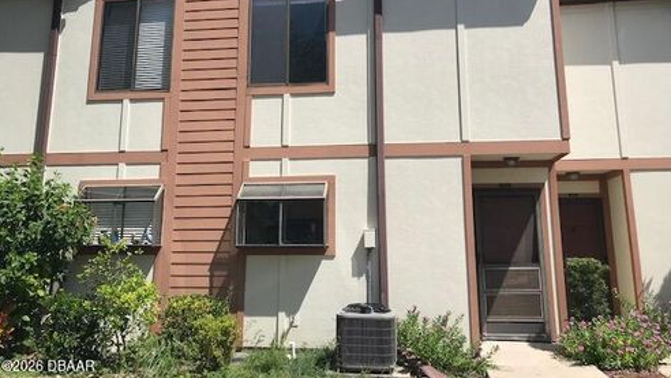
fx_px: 552
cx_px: 337
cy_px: 133
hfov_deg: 62.6
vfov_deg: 37.5
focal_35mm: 31
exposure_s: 1/3546
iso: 20
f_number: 1.8
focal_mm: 3.99
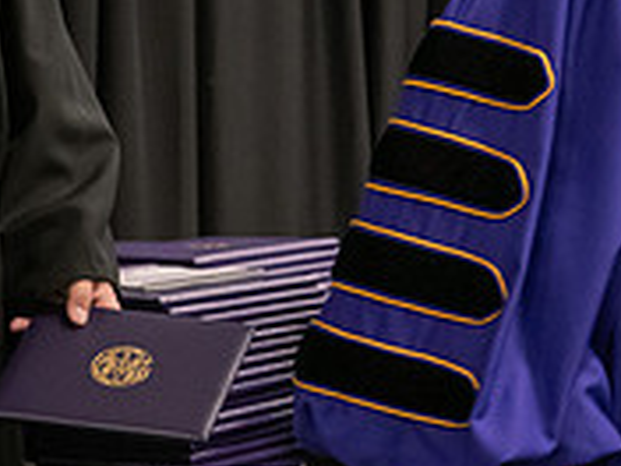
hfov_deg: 9.2
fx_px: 3749
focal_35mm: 209
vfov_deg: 7.1
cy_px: -69
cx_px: 932
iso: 2500
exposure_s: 1/125
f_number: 5
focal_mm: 66
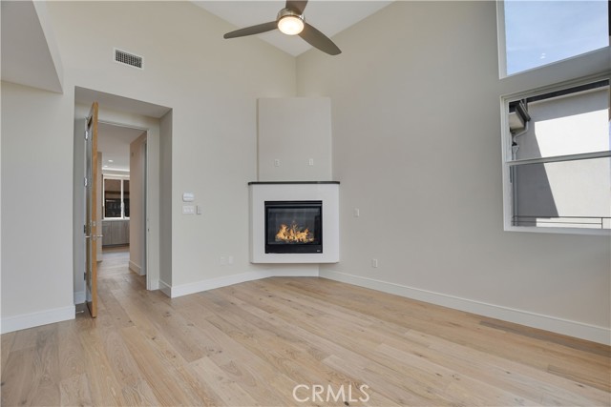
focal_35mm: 15
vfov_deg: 77.4
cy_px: 204
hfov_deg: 100.4
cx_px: 306
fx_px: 255
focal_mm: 10
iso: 400
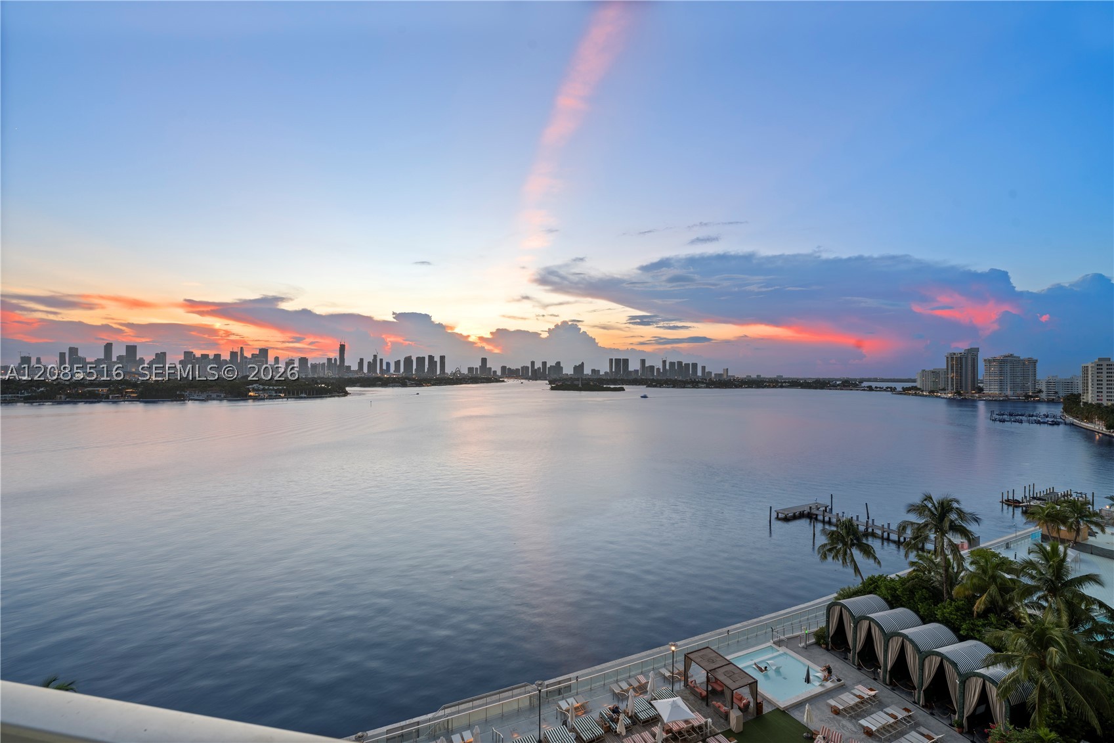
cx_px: 557
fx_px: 495
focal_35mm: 16
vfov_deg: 73.7
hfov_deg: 96.7
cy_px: 372
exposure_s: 1/1.25
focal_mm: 16
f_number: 10
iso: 100
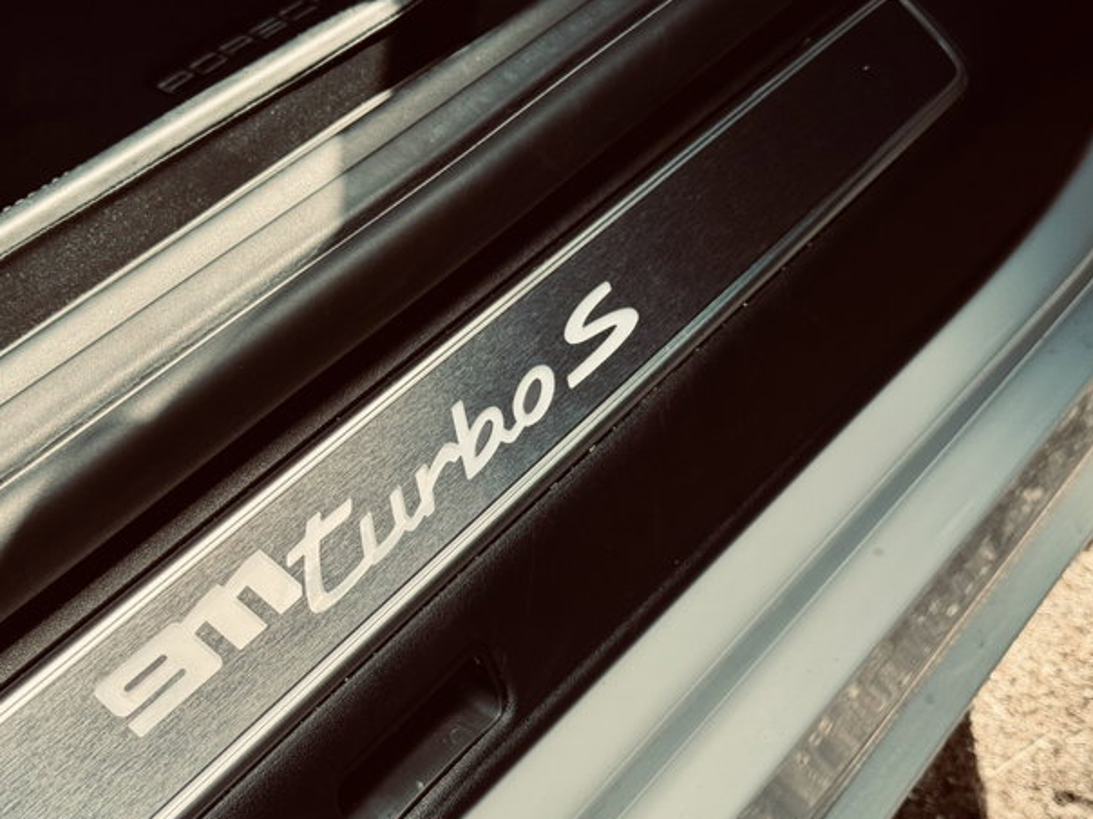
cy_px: 470
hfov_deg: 31.6
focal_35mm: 61
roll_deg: -4.0
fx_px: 1926
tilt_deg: -42.5
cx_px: 416
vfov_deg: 24.0
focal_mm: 6.76
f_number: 1.78
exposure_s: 1/966
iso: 64
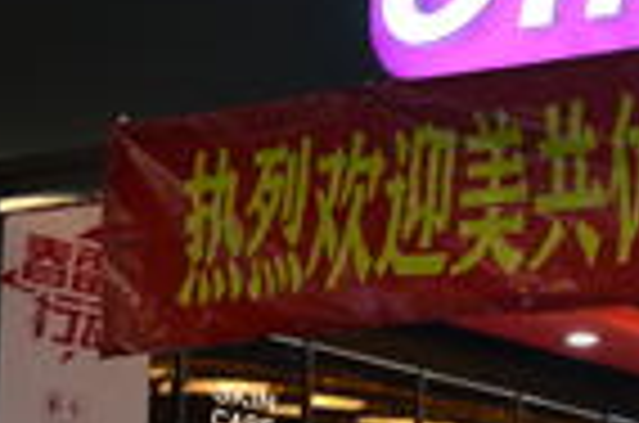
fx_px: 2125
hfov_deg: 15.6
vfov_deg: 11.0
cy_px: 623
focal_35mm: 120
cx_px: 990
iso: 800
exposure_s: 1/100
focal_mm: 18
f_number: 6.3
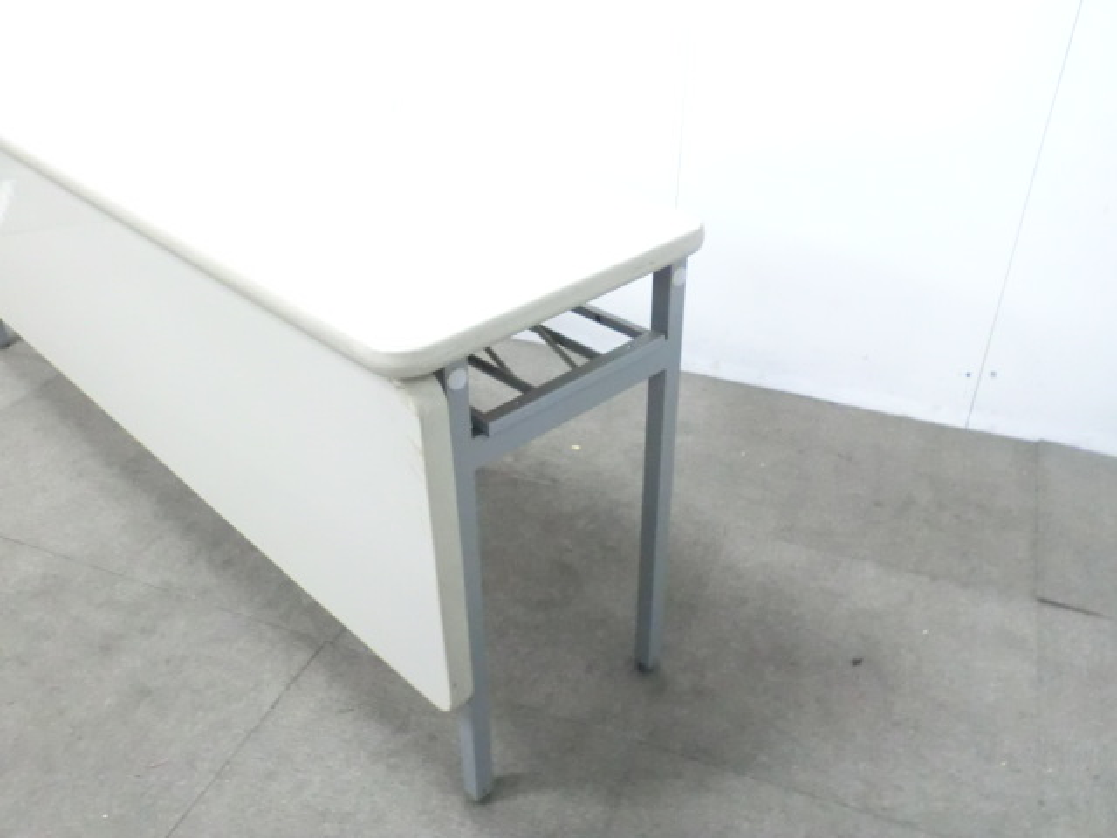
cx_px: 558
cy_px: 419
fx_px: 1033
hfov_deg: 56.8
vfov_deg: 44.2
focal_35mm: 32
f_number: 3.5
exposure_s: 1/25
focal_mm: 5.8
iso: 800
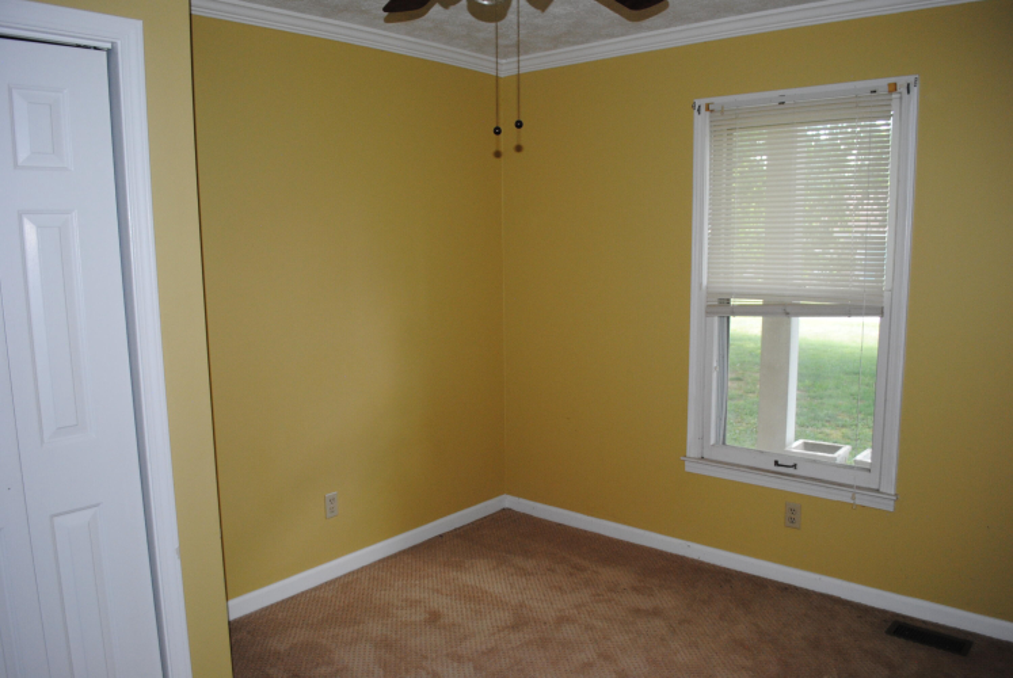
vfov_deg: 48.0
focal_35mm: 27
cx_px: 506
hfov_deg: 67.3
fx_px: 761
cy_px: 339
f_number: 4
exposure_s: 1/60
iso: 400
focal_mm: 18
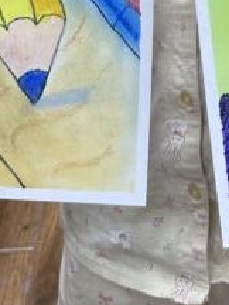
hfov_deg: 13.2
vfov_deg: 15.3
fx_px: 979
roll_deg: +1.8
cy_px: -241
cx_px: 232
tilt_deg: -16.0
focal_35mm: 111
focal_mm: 6.86
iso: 64
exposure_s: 1/100
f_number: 1.78
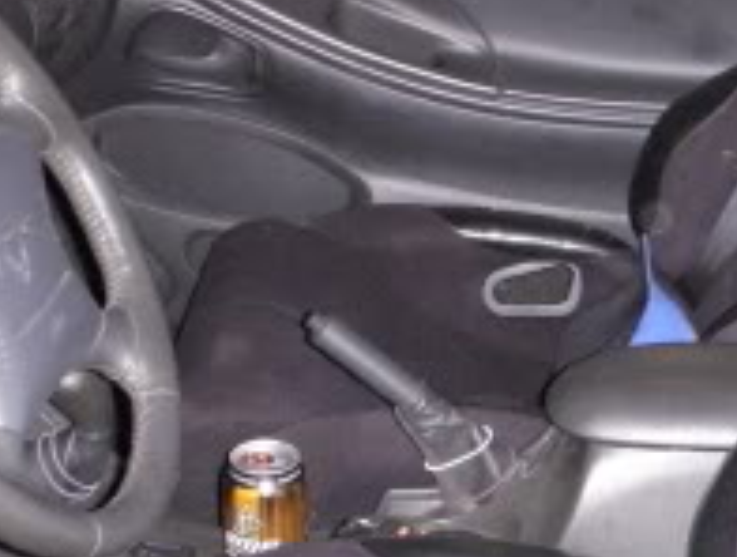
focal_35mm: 94
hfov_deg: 20.3
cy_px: 386
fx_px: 2006
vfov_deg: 15.7
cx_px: 703
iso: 800
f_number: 3.3
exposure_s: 1/250
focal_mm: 6.3
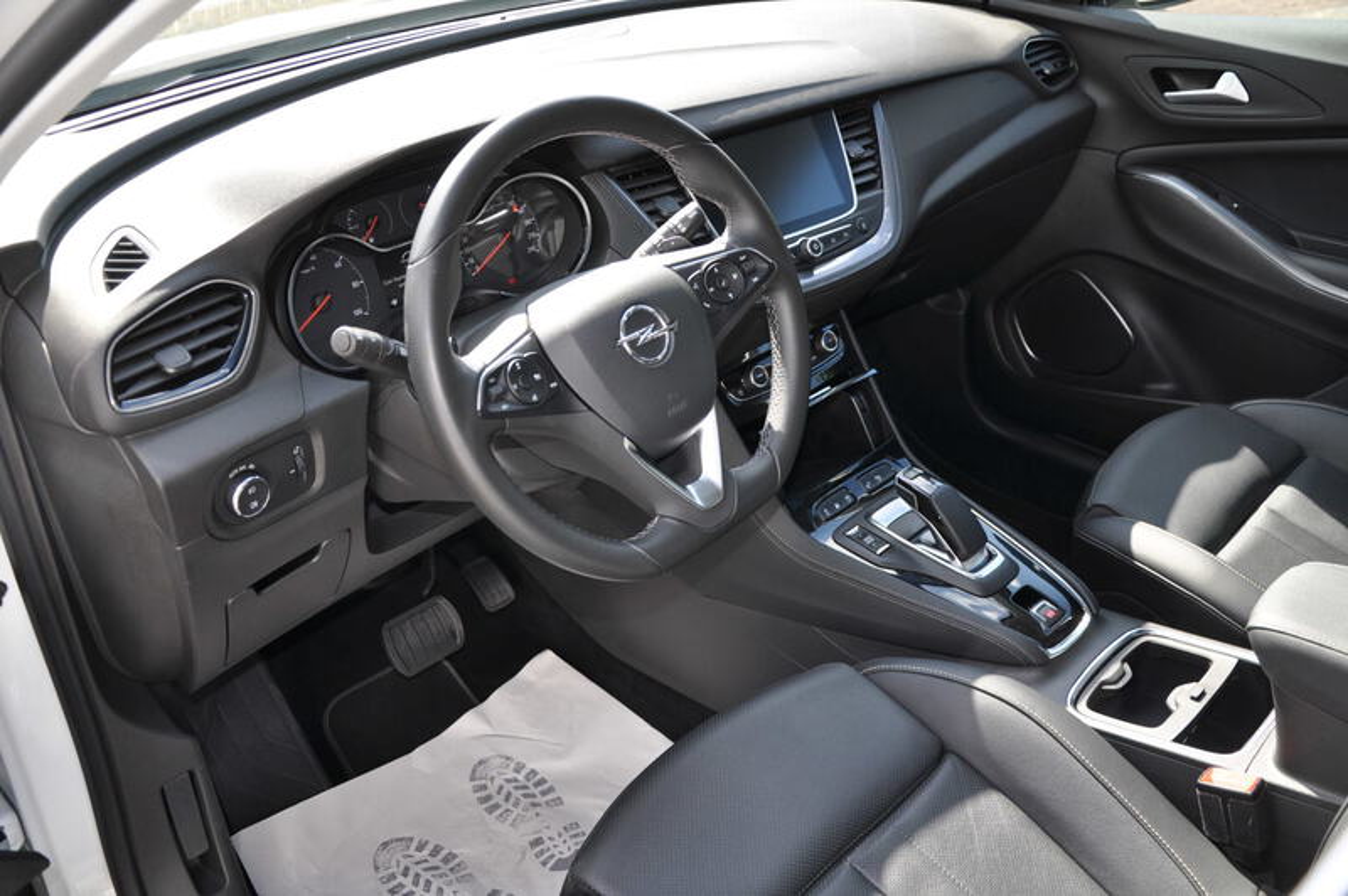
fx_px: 1179
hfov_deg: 59.5
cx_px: 674
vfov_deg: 41.6
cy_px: 448
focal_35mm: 32
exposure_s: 1/200
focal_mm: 21
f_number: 3.8
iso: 200
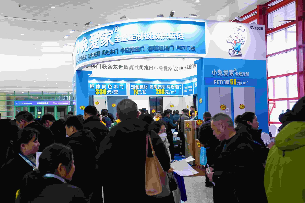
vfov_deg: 41.1
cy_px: 102
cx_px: 152
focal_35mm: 32
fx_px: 271
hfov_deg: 58.7
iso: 800
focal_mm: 32
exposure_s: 1/160
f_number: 4
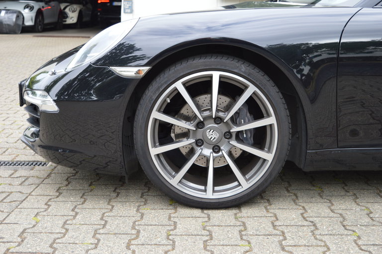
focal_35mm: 52
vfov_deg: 25.7
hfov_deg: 37.9
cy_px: 127
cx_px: 191
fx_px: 557
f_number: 5.6
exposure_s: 1/125
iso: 160
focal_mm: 35
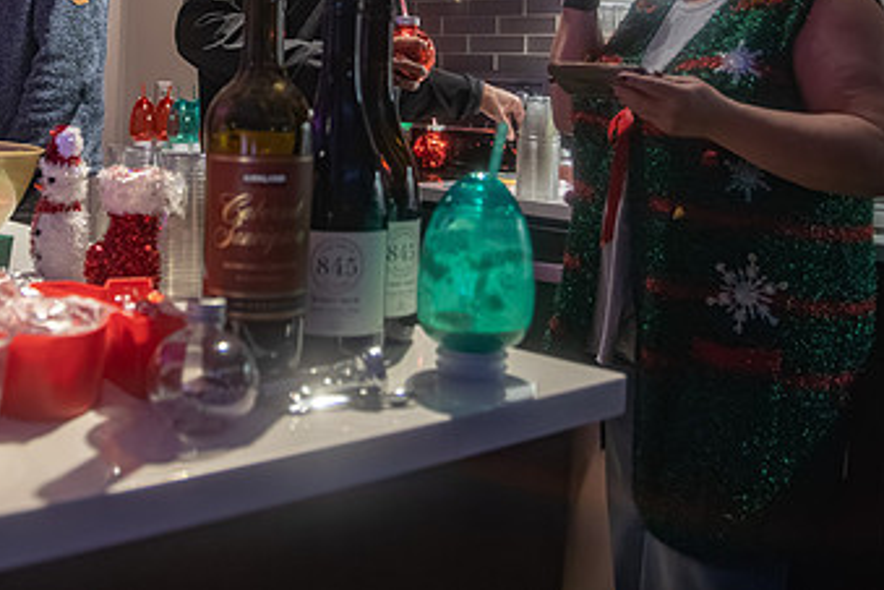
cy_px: 89
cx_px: 236
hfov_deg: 43.3
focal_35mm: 44
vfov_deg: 29.6
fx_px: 1080
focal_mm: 24
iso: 2500
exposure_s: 1/200
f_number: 3.5
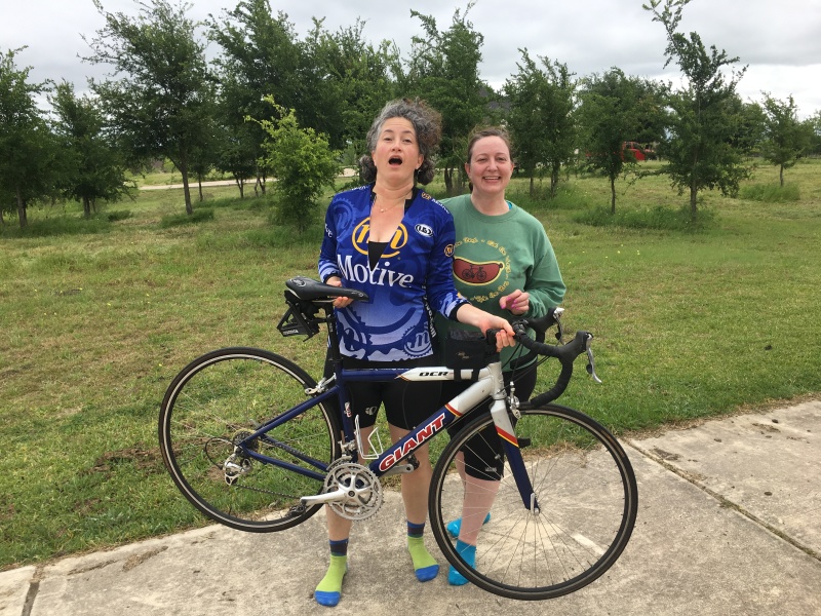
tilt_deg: -11.2
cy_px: 308
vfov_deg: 48.2
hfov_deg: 61.7
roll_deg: +0.0
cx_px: 410
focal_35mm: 29
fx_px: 688
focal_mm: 4.15
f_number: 2.2
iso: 25
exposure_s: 1/927
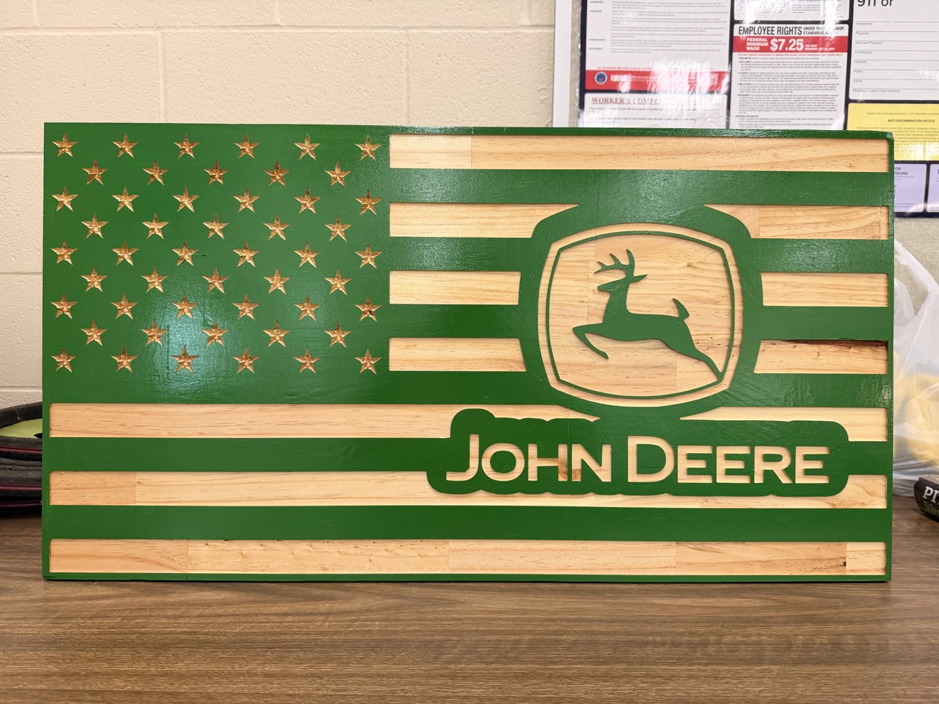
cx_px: 470
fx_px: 651
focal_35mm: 24
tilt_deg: -6.4
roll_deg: -0.1
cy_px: 352
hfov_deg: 71.6
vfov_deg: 56.8
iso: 200
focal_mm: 6.76
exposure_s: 1/60
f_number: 1.78
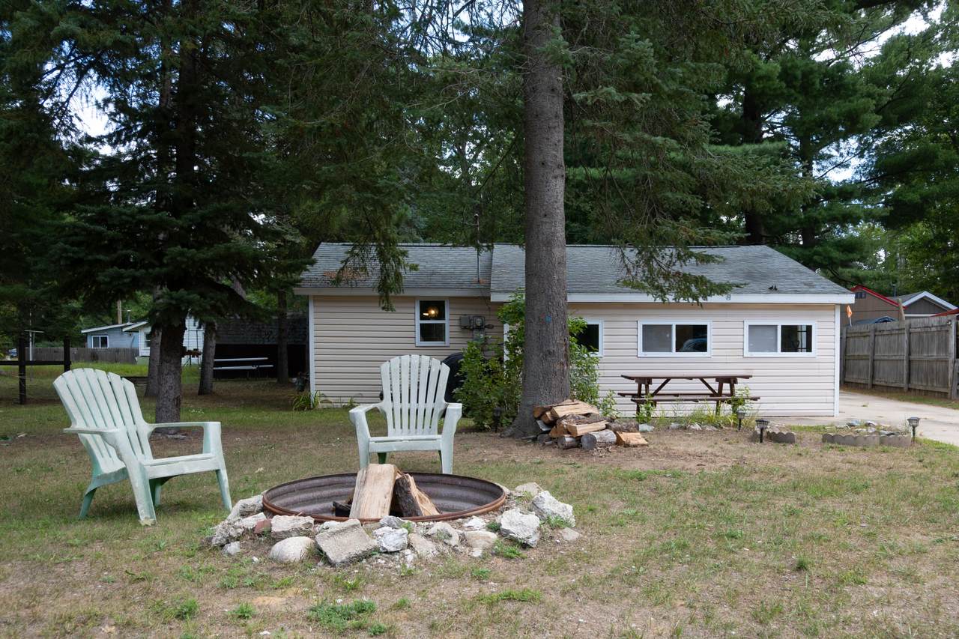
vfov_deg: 43.6
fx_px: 793
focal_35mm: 30
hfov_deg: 61.9
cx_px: 557
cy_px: 390
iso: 100
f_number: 5.6
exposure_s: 1/125
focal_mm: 16
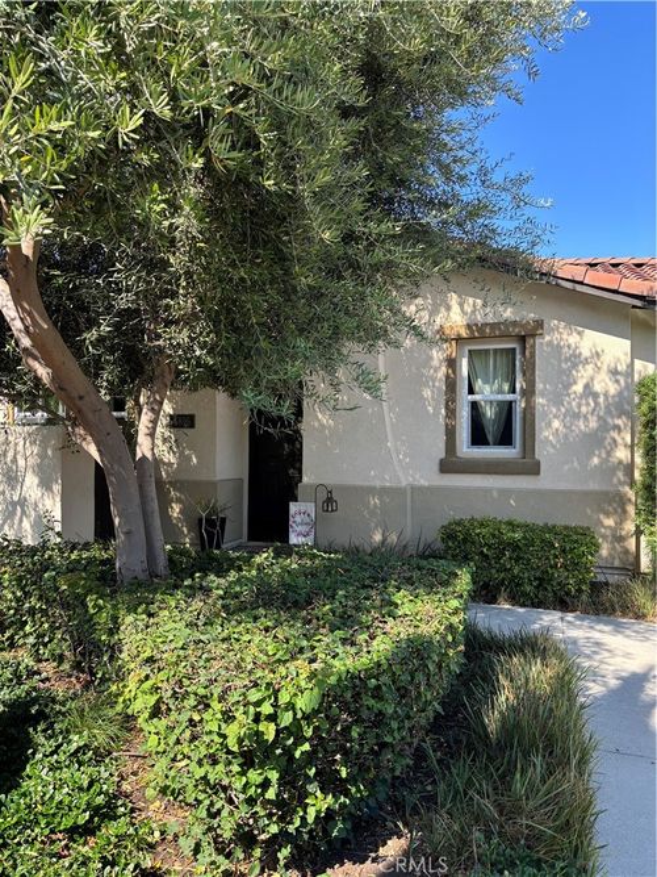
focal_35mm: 26
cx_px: 328
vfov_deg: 67.3
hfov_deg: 53.0
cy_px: 438
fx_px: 658
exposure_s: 1/693
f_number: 1.6
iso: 50
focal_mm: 5.96
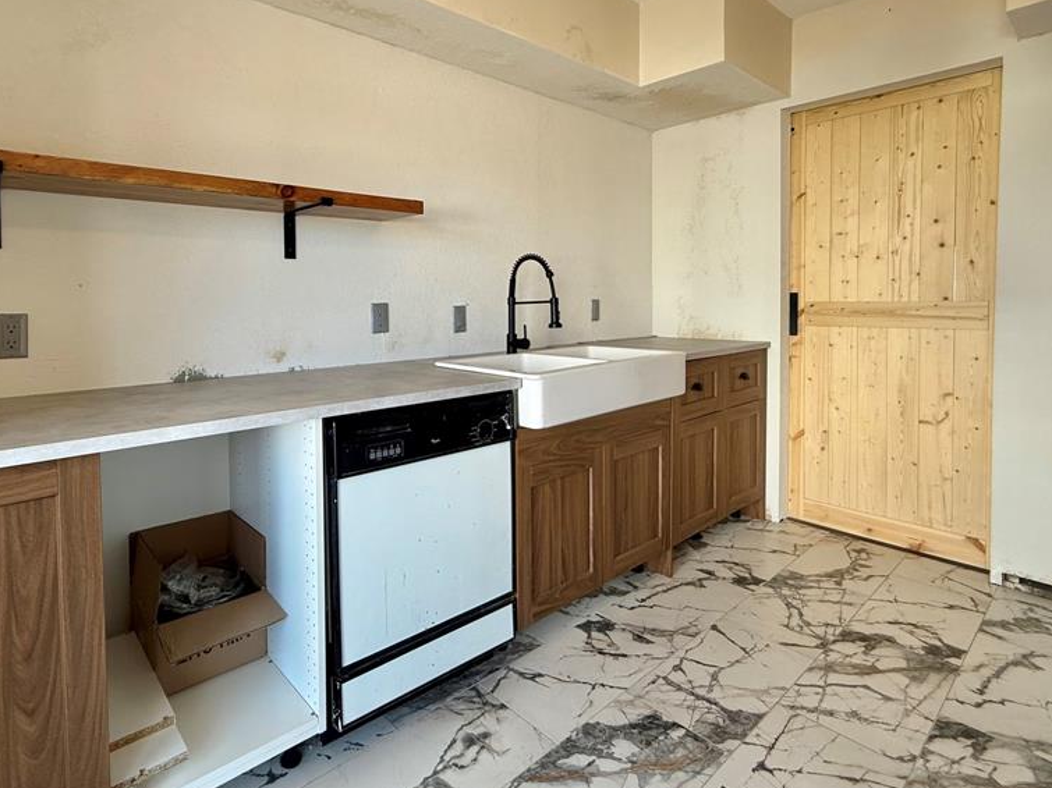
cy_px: 319
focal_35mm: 19
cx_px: 438
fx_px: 577
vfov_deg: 68.1
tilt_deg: -2.6
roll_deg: +0.1
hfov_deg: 83.9
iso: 100
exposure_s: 1/120
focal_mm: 2.22
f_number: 2.2
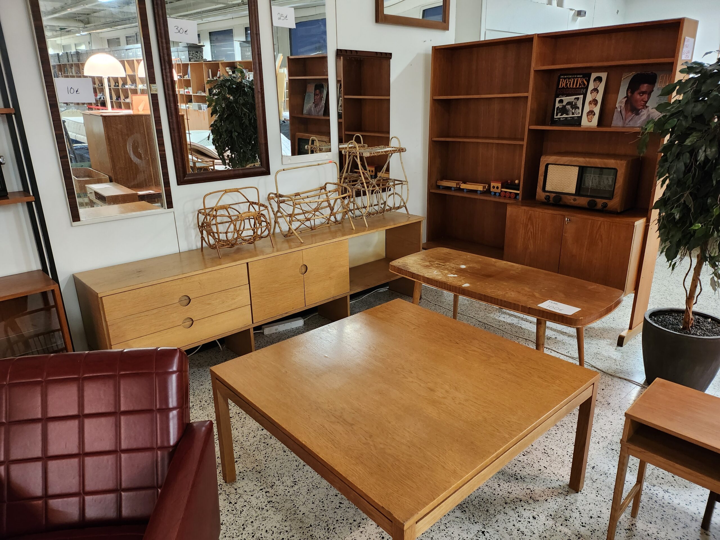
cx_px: 360
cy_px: 270
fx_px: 499
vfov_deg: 56.8
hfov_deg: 71.6
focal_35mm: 24
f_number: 1.8
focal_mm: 5
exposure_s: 1/33
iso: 640
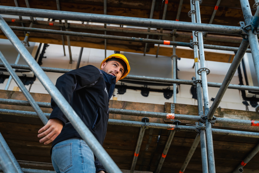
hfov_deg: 45.4
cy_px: 86
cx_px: 130
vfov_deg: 31.2
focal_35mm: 43
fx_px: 309
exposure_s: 1/800
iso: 640
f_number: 2.8
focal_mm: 43
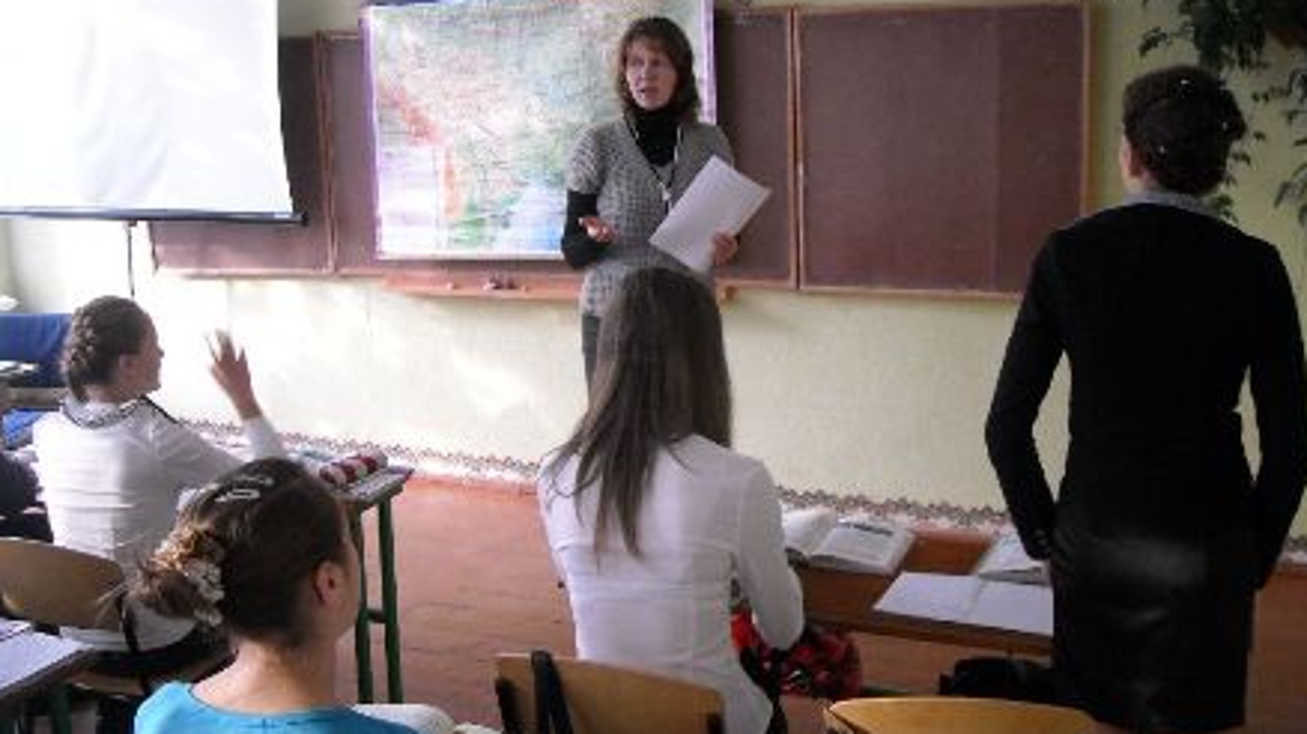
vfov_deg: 30.4
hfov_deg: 51.6
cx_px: 645
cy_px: 337
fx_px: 1351
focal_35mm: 39
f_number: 2.8
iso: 400
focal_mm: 5.7
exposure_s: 1/40
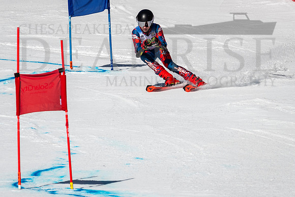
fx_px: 8183
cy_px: 62
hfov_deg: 2.1
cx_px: 186
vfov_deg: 1.4
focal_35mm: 998
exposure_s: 1/2000
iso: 200
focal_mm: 400
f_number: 8
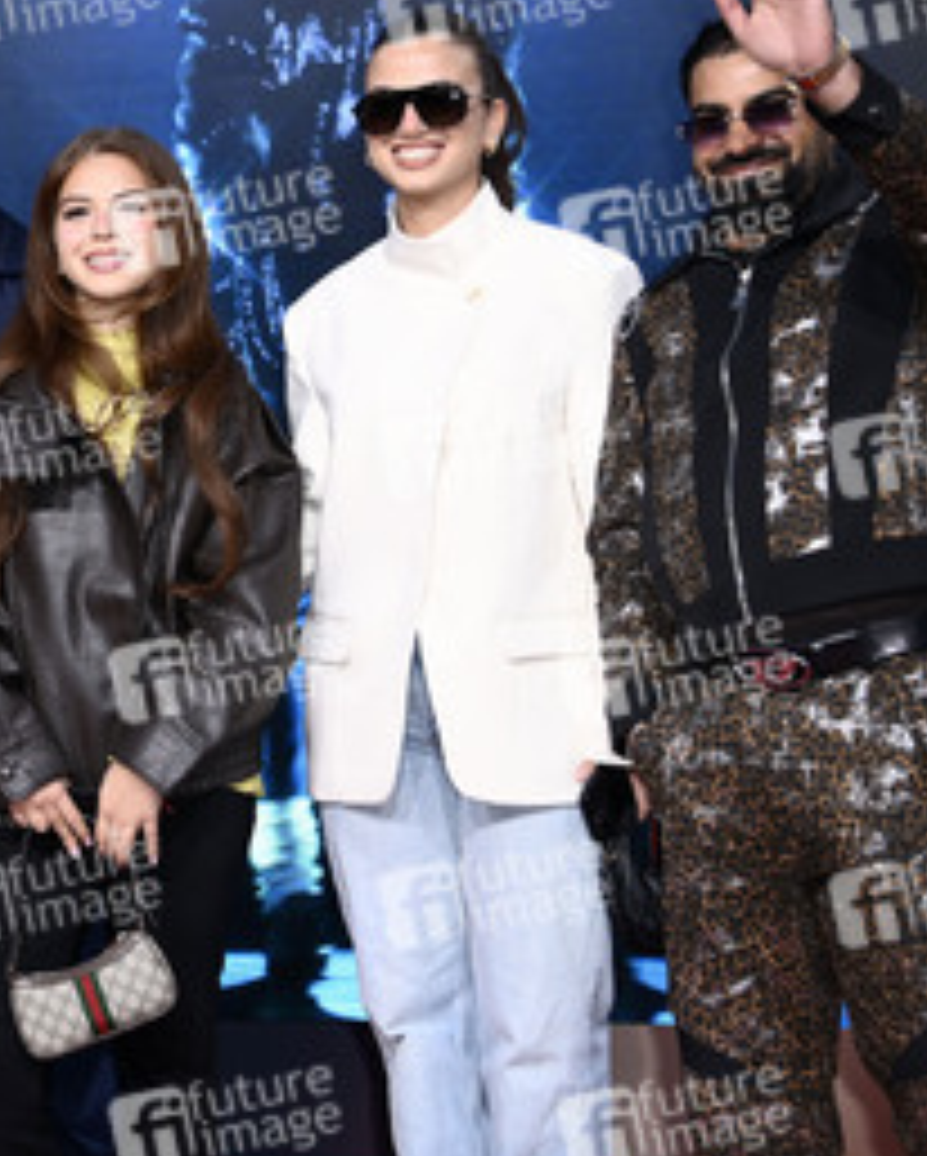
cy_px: 558
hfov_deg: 11.4
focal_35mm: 135
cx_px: 106
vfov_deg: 14.3
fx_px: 4624
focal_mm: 82
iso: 400
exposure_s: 1/250
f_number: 5.6
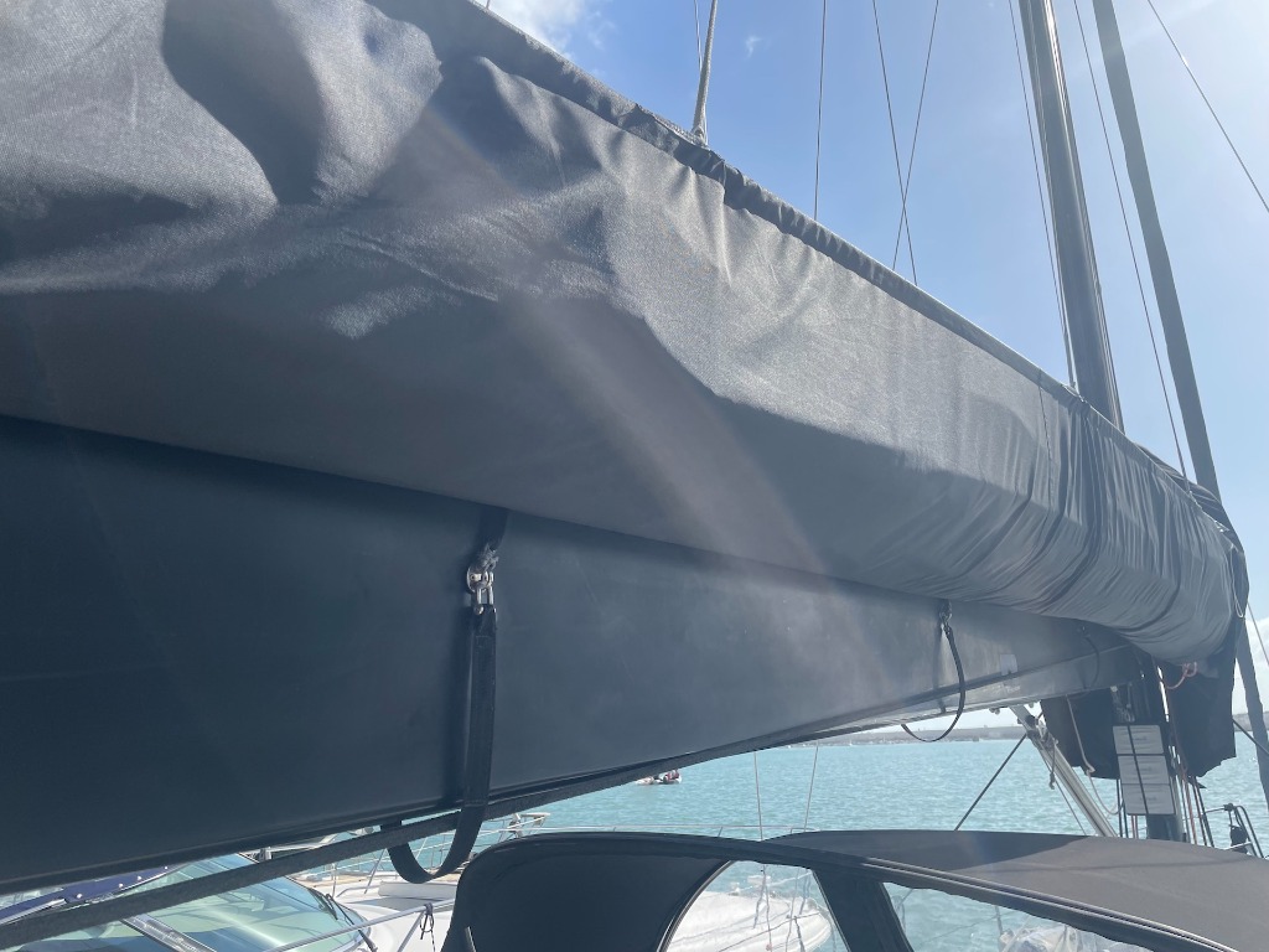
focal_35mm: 26
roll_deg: +2.8
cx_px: 634
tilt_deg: +17.9
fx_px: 953
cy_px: 476
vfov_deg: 53.1
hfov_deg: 67.3
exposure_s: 1/3300
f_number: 1.6
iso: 32
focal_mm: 4.2
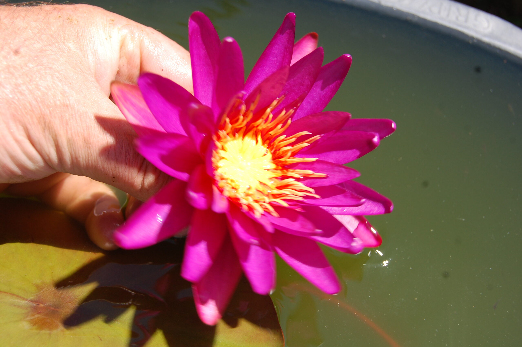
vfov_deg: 23.7
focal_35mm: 57
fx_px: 826
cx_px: 261
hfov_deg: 35.1
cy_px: 174
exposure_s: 1/250
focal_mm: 38
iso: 200
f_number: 8
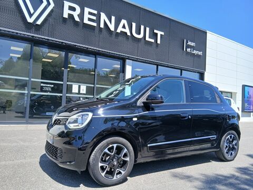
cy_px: 95
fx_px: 190
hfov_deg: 67.3
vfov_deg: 53.1
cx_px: 126
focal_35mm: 26
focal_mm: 3.98
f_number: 1.8
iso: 20
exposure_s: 1/191
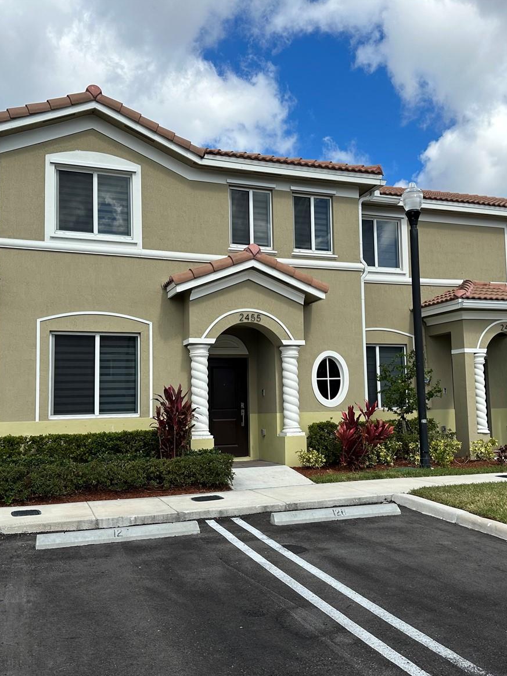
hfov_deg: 42.9
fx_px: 644
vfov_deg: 55.3
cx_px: 274
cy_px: 346
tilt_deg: +5.5
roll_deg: +1.2
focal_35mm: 33
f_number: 1.78
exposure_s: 1/4184
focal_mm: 6.86
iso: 80
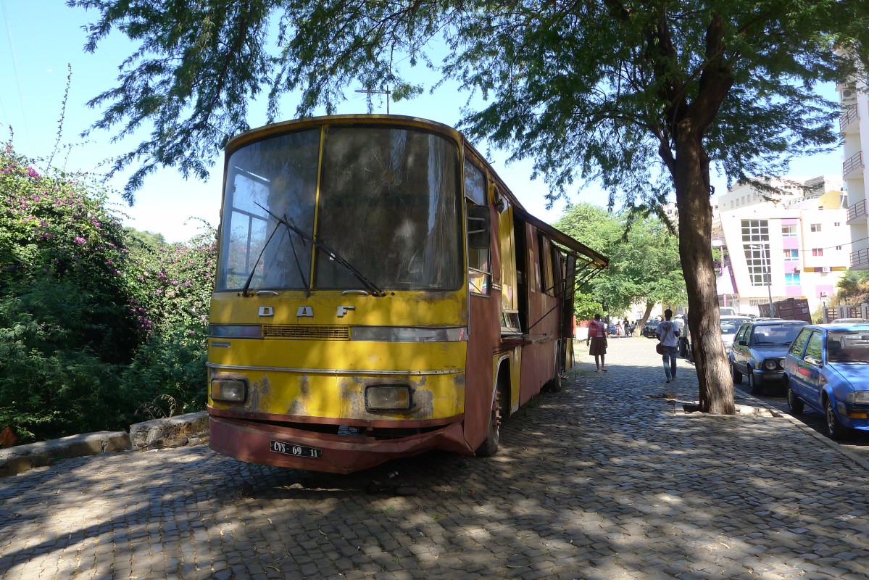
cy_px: 290
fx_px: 628
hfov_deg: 69.4
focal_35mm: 26
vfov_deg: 49.6
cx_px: 434
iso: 80
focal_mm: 5.5
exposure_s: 1/250
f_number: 2.8
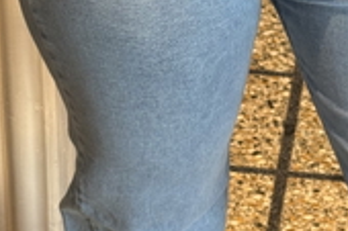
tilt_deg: -32.5
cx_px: 274
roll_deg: -2.9
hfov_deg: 13.0
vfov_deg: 8.7
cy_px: 169
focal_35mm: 157
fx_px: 1516
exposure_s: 1/50
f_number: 1.78
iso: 64
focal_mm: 6.76
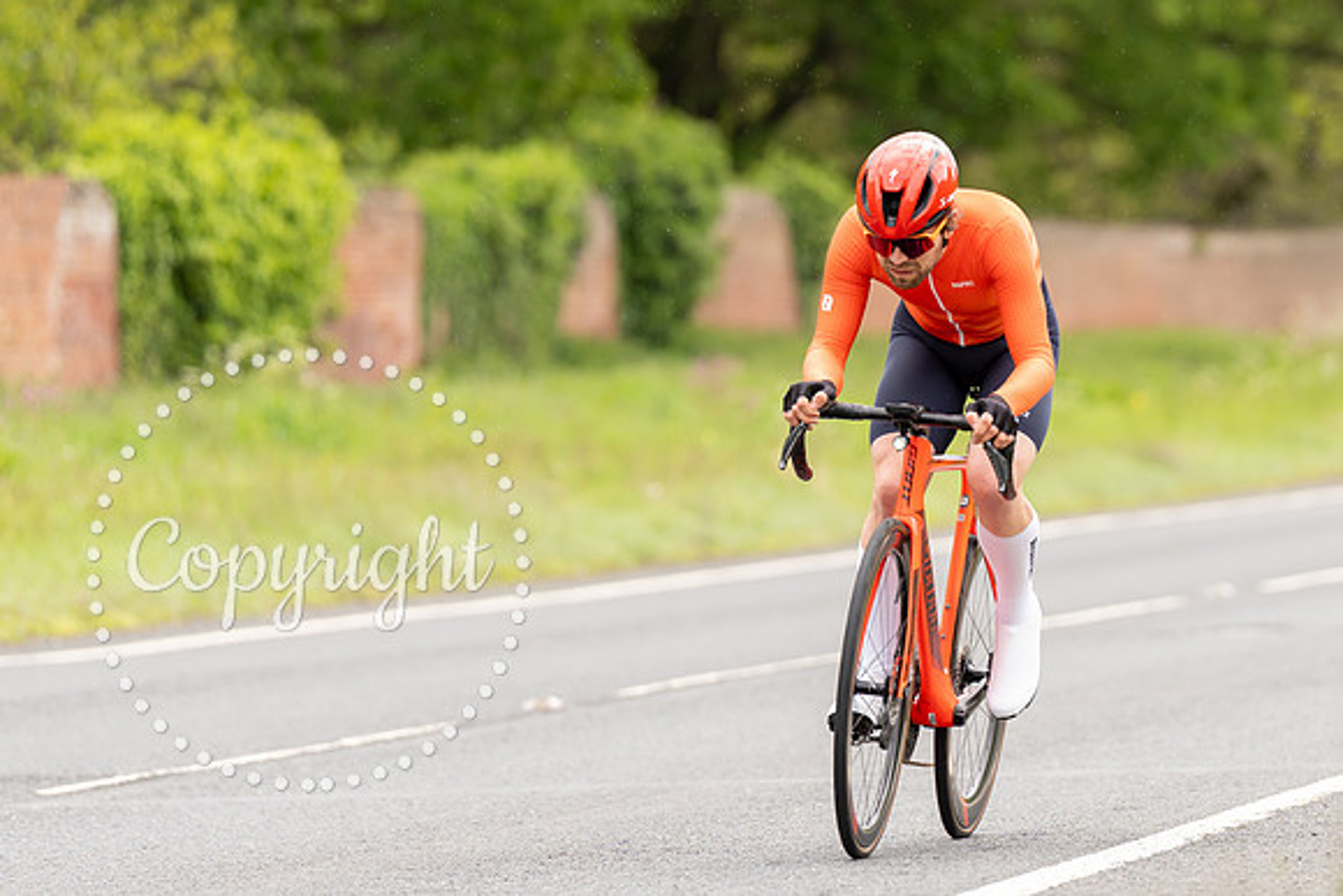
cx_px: 962
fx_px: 12038
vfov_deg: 4.3
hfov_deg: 6.4
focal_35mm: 323
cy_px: 309
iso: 320
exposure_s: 1/1000
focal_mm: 200
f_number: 3.5
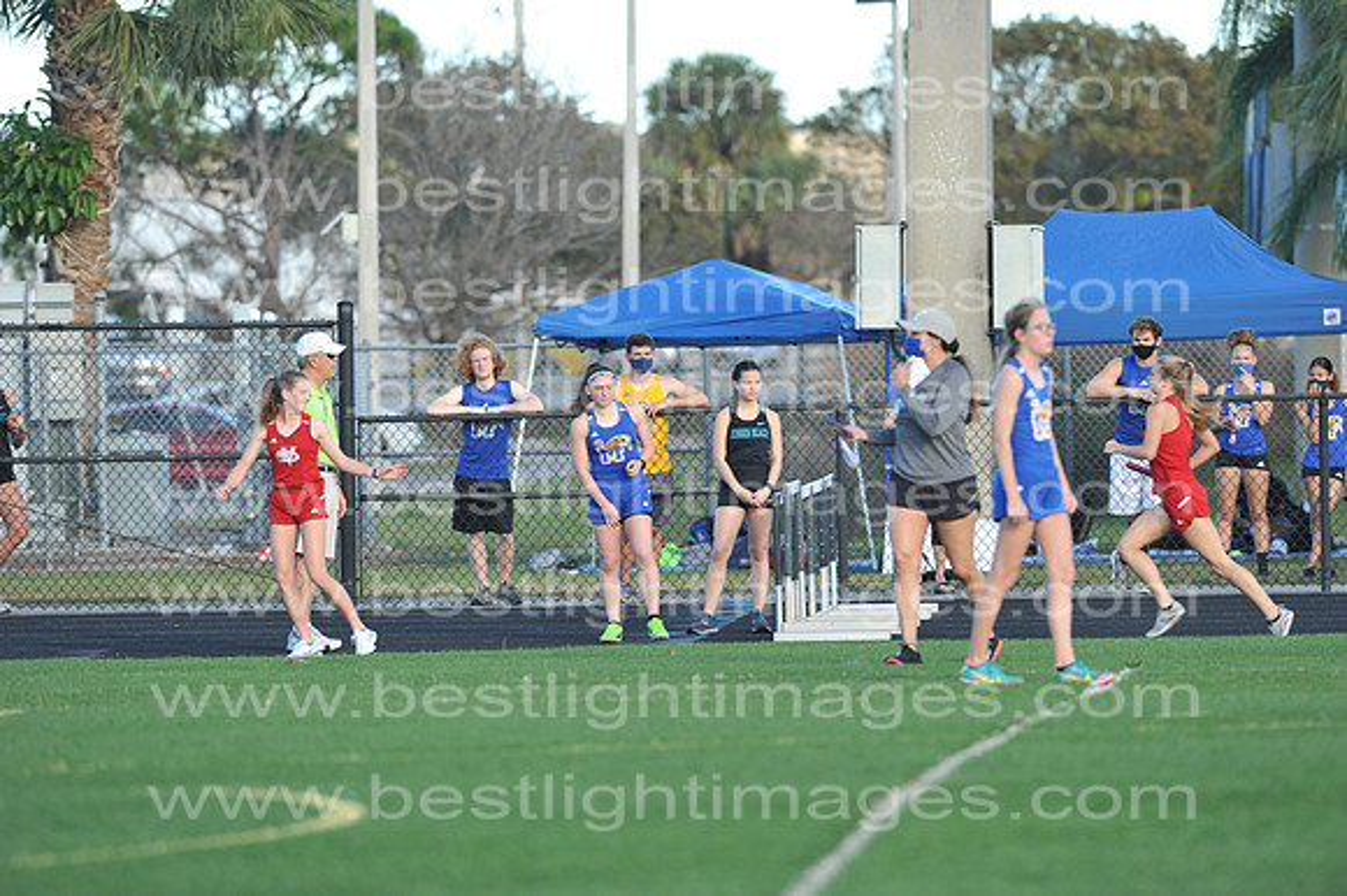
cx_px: 674
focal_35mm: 300
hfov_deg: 6.9
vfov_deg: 4.6
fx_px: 11218
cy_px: 448
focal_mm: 300
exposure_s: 1/500
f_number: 4.5
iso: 320
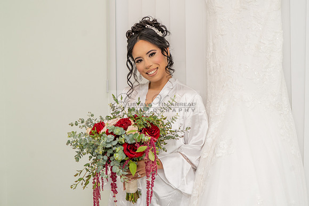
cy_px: 91
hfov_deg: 37.0
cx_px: 136
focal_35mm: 54
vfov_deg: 25.2
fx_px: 462
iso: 500
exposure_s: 1/160
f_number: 4.5
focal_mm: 48
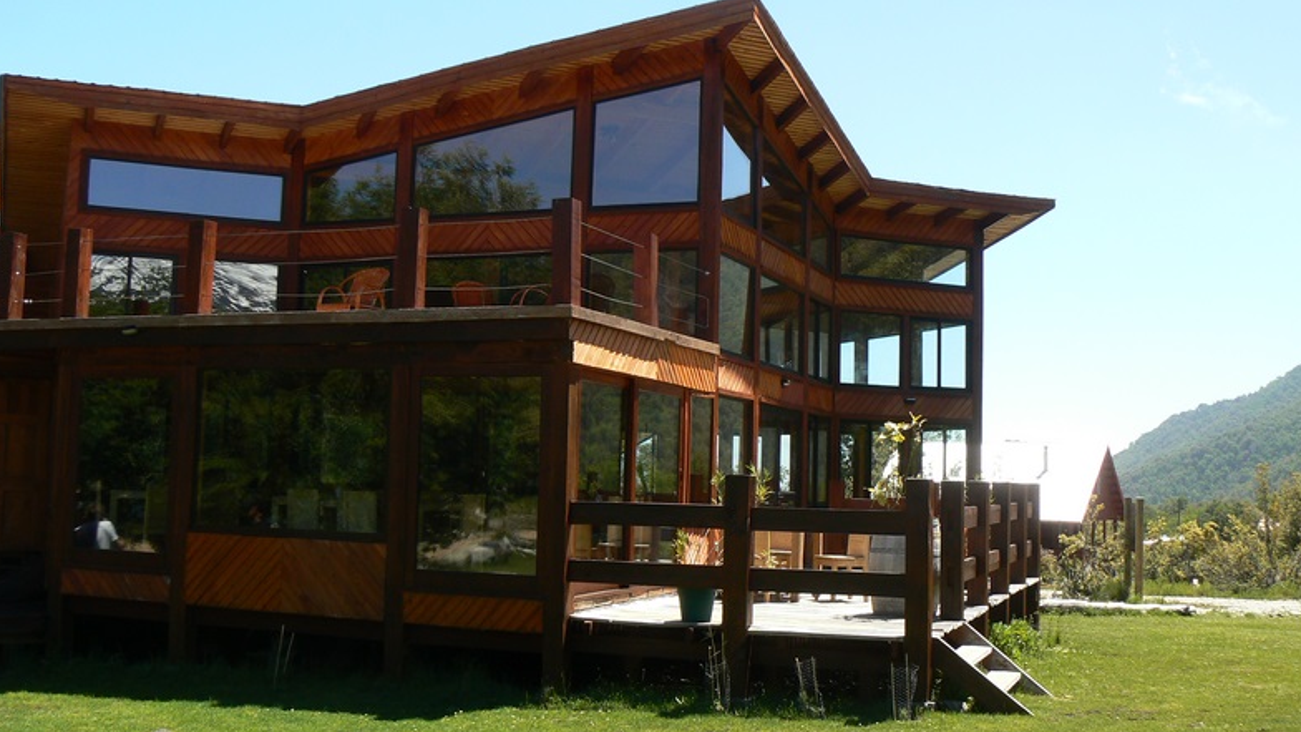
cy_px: 365
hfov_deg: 50.5
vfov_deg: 29.7
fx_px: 1380
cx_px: 655
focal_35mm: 40
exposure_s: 1/250
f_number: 5.6
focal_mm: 6
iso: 80
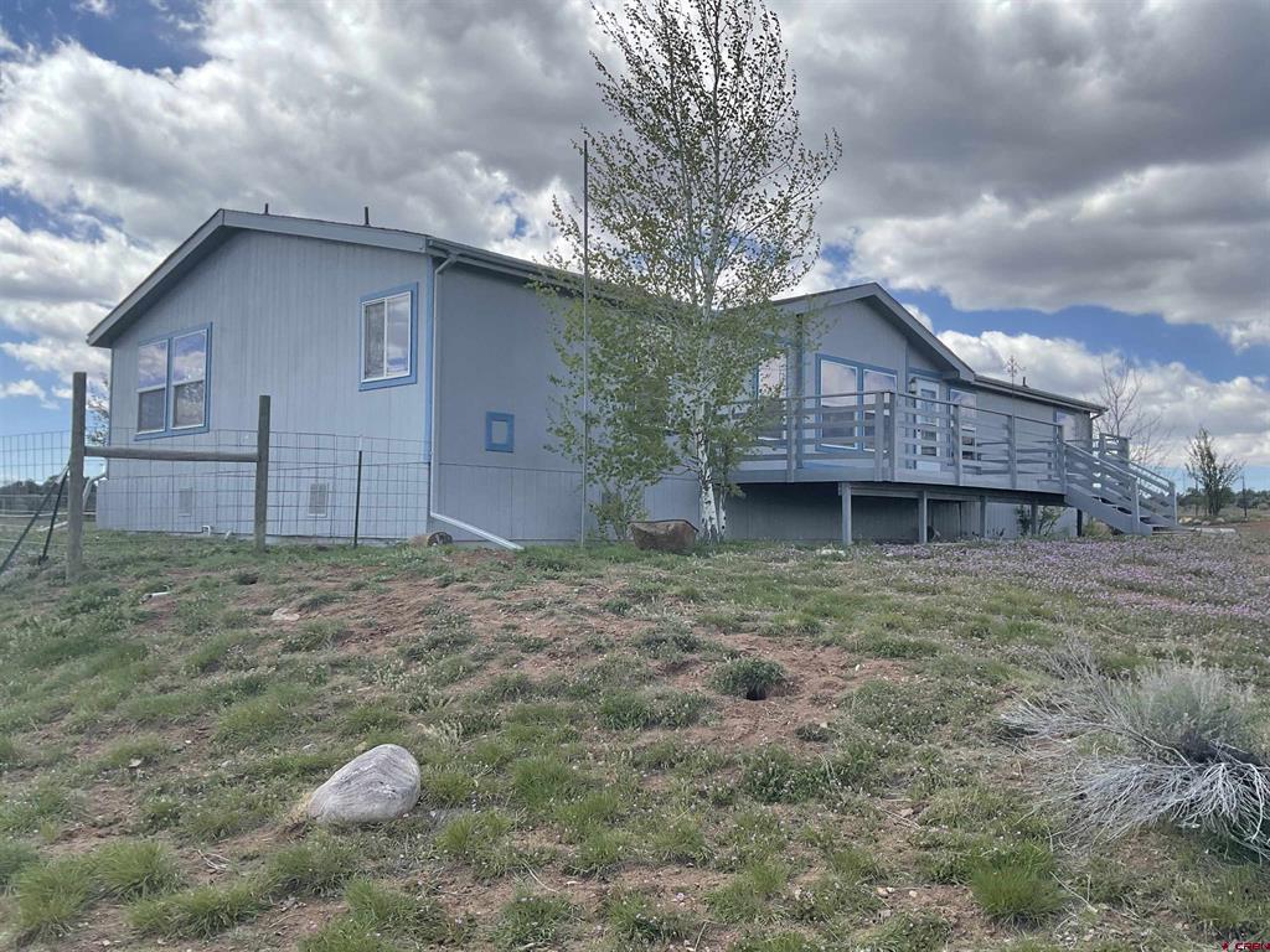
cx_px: 635
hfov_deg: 61.7
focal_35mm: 29
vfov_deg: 48.2
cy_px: 476
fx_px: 1064
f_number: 1.8
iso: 16
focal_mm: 3
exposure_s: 1/1342
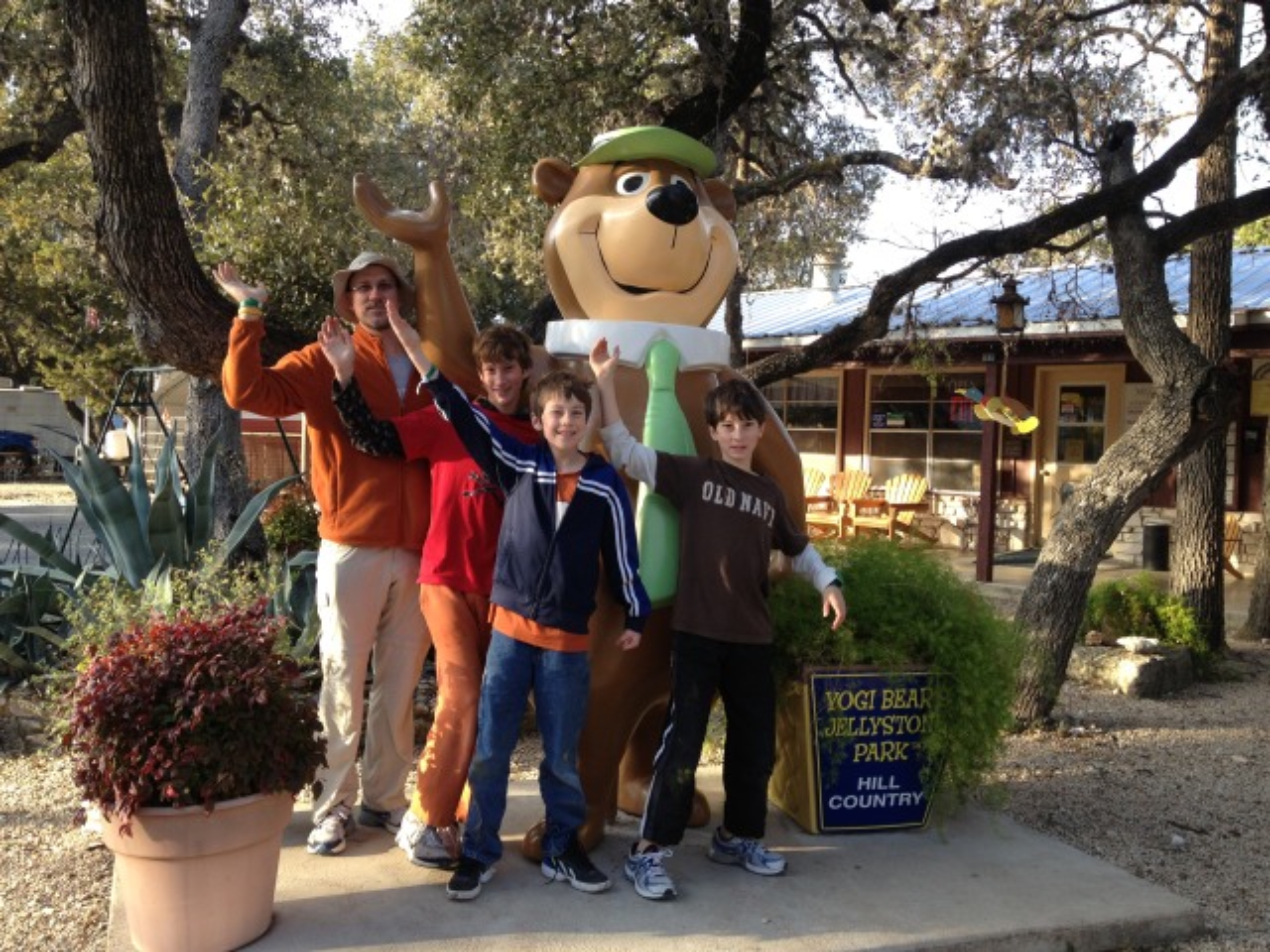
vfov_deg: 40.7
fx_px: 1284
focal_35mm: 35
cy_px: 476
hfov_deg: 52.6
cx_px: 635
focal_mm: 4.28
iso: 50
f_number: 2.4
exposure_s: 1/151
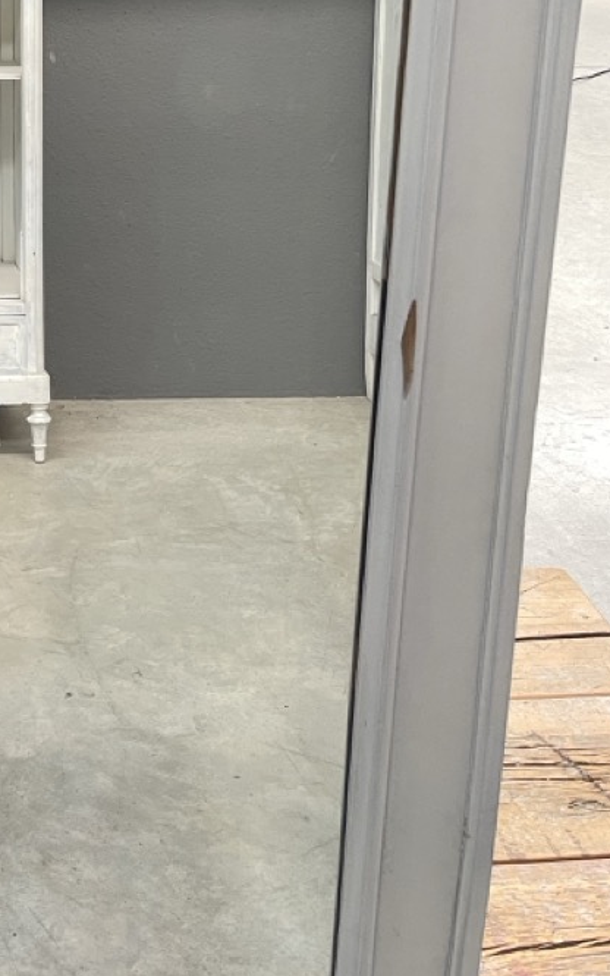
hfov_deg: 23.6
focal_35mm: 51
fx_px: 1356
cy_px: 161
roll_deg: +0.0
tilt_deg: -21.7
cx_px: -75
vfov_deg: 37.8
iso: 160
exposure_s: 1/60
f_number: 1.6
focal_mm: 5.1
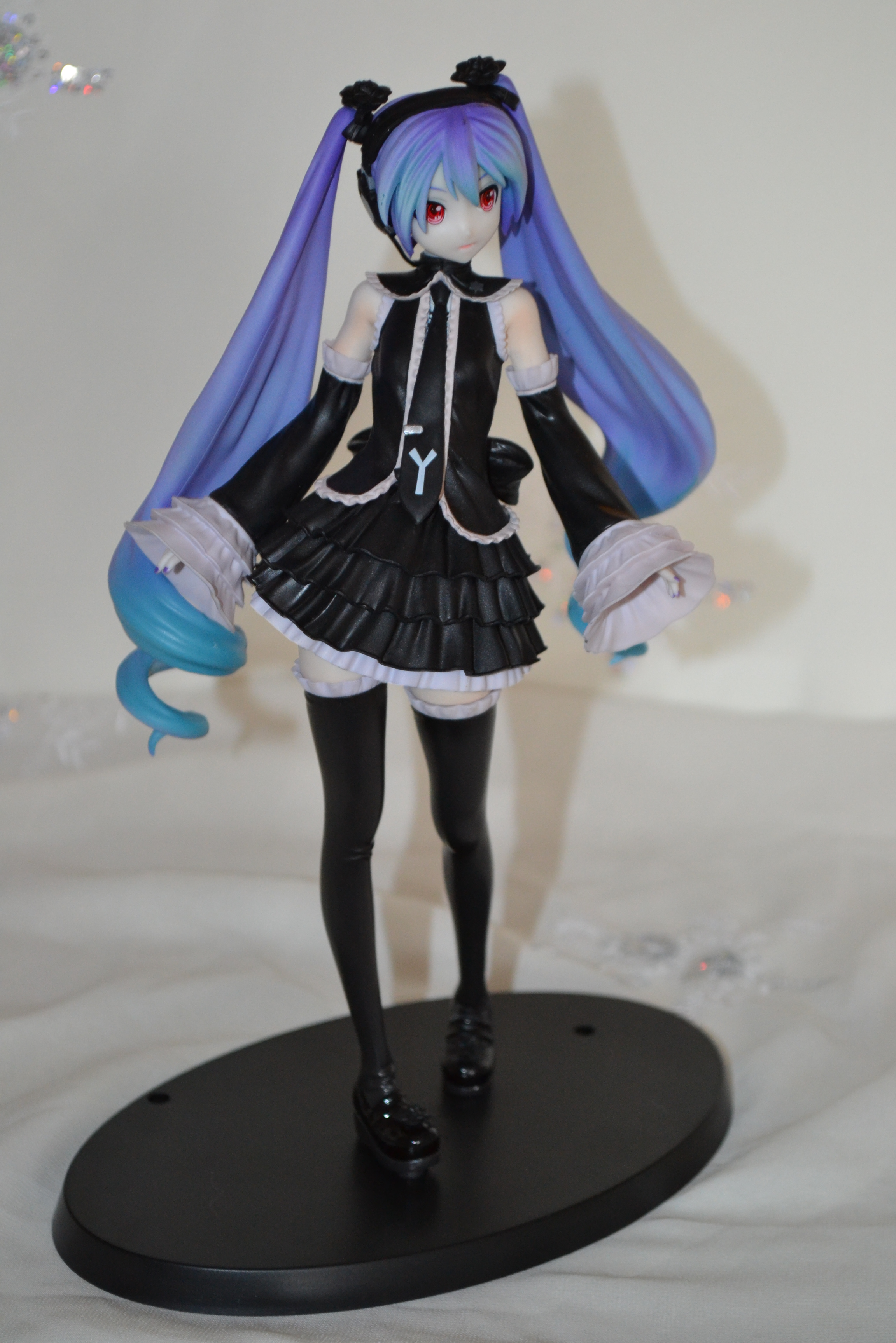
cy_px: 672
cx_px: 448
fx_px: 3080
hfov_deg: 16.6
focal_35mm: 82
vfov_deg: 24.6
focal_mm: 55
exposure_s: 1/60
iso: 1250
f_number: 5.6
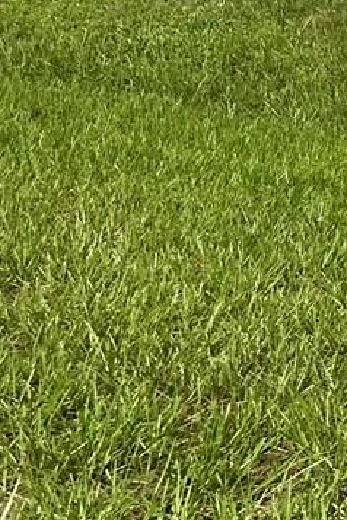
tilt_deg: -3.3
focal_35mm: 112
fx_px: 1619
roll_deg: -0.4
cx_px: 872
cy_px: -326
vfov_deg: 16.2
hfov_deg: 10.3
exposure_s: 1/8929
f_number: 1.78
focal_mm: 6.86
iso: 80
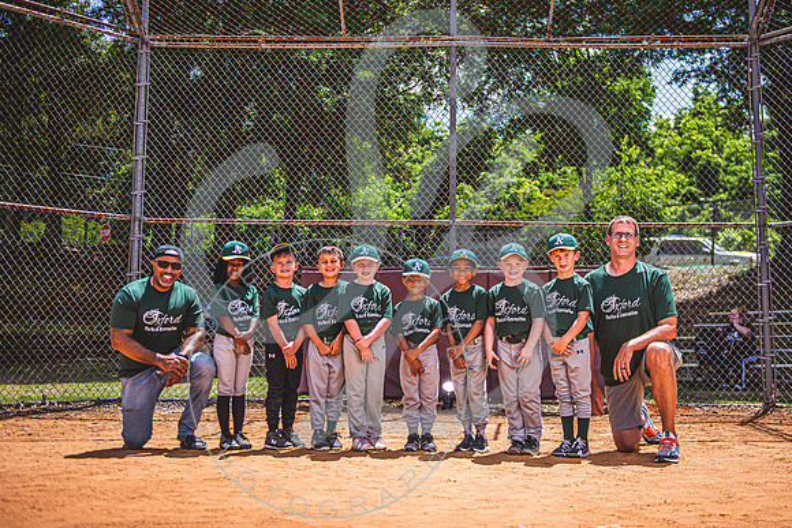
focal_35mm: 44
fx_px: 973
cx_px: 427
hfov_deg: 44.3
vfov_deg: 30.3
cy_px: 221
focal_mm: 38
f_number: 5.6
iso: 100
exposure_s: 1/1600
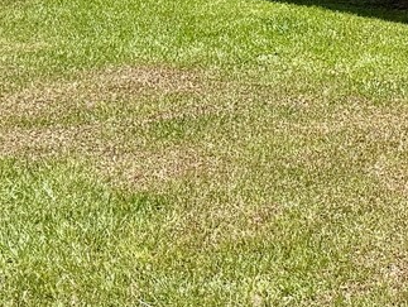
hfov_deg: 12.4
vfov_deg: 9.5
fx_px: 1794
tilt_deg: -1.6
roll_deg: -0.1
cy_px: -162
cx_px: 601
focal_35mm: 152
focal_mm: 6.76
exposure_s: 1/4673
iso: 80
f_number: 1.78
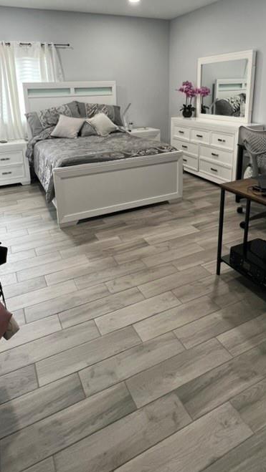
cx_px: 125
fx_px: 276
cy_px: 160
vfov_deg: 78.7
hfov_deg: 51.5
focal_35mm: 22
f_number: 1.8
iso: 160
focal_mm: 1.57
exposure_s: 1/60
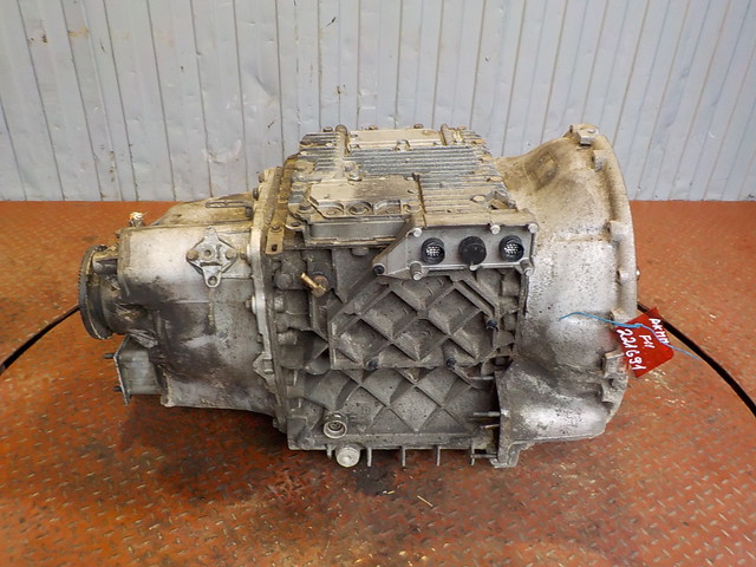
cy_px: 284
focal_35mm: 30
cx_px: 378
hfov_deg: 60.0
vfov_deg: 46.8
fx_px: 655
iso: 220
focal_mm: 4.1
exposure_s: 1/30
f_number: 3.3
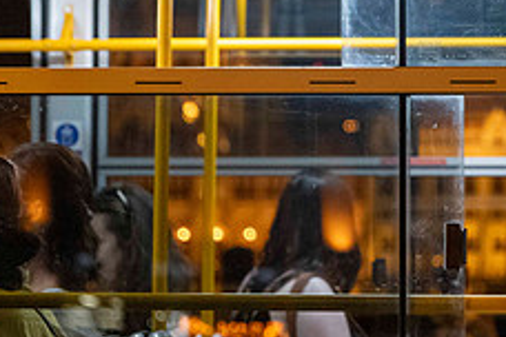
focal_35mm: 181
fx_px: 2544
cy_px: 188
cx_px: 410
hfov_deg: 11.3
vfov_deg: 7.6
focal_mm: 66
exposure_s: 1/160
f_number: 2.8
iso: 5000
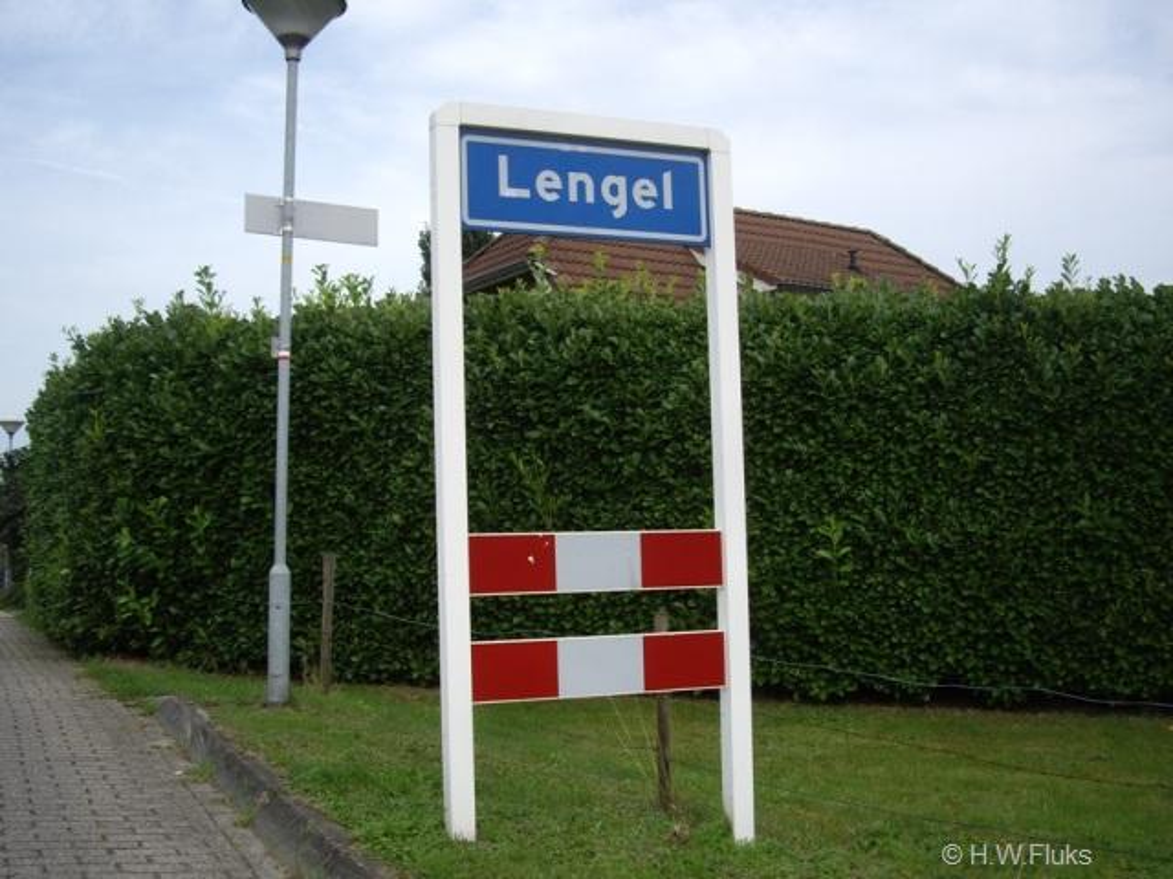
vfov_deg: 37.7
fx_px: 1288
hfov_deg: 49.0
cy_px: 440
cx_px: 586
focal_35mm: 38
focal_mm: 7.9
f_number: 2.8
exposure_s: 1/500
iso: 64
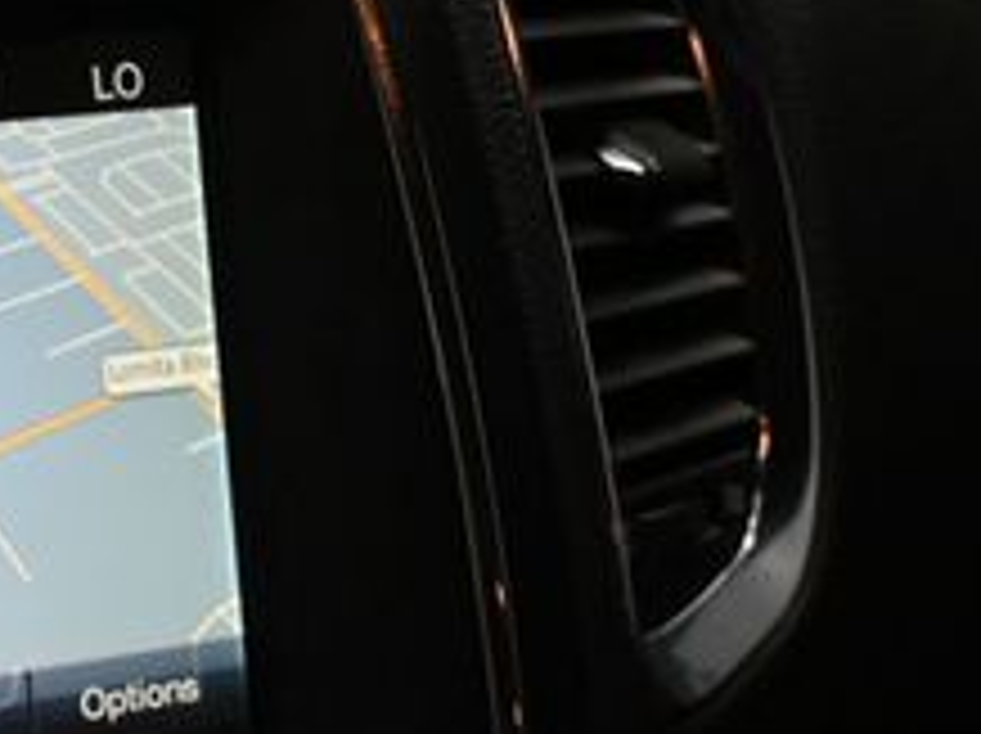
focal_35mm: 83
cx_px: -378
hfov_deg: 21.0
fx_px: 2341
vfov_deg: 17.7
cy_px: 567
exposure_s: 1/125
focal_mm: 19.5
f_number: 3.8
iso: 2200
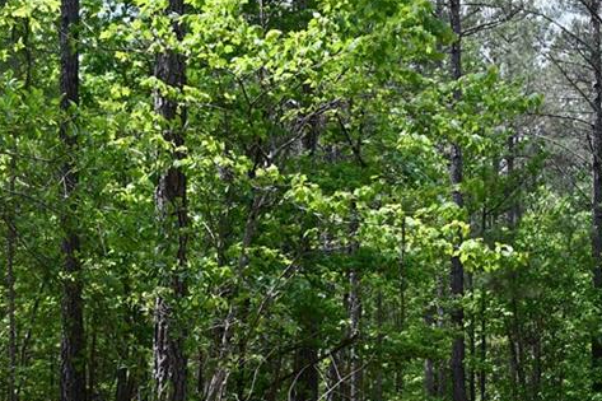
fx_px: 1304
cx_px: 341
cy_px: 365
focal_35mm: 78
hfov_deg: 26.0
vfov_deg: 17.2
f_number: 7.1
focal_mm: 18
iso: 200
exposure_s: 1/250
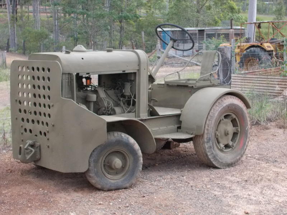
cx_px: 144
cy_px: 108
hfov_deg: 29.4
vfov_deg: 22.3
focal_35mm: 66
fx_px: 547
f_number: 5.3
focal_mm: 11.8
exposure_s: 1/200
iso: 400
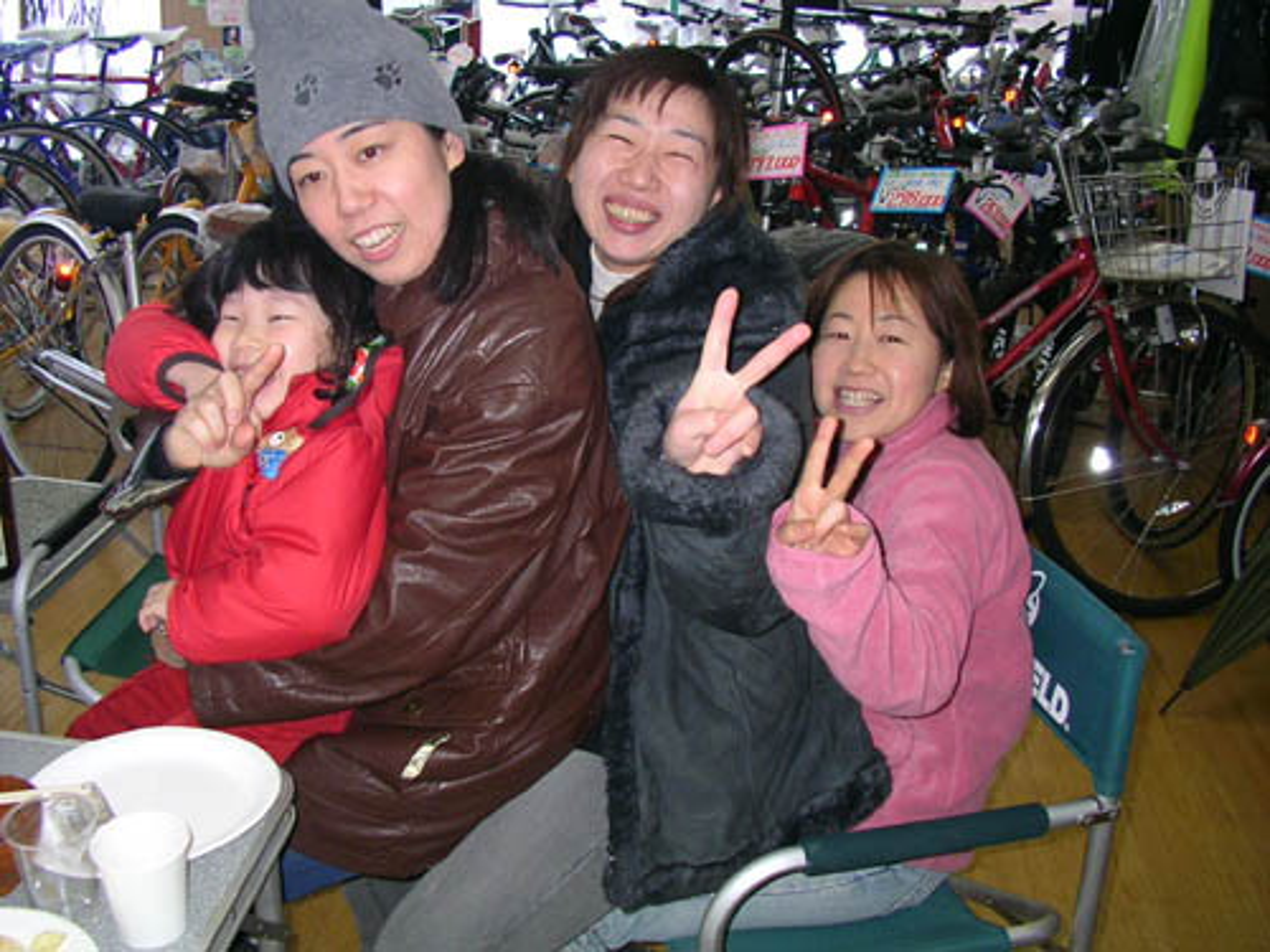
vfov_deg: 37.7
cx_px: 635
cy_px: 476
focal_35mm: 38
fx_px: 1394
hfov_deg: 49.0
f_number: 2.9
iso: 100
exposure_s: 1/31.6
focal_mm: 6
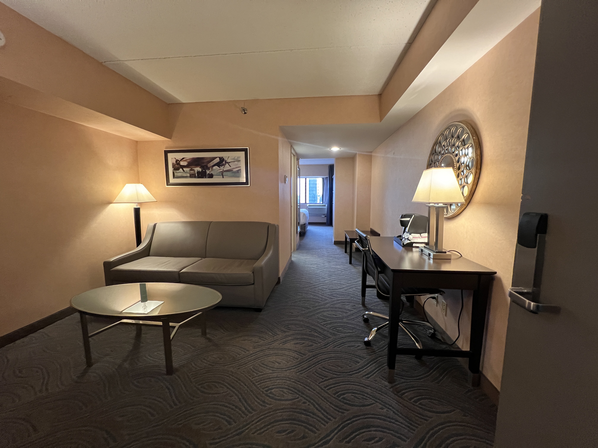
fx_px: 225
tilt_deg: -6.2
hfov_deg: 106.2
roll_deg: -0.4
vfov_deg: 89.9
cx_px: 299
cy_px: 224
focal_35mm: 13
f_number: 1.8
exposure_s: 1/60
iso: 500
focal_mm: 1.57
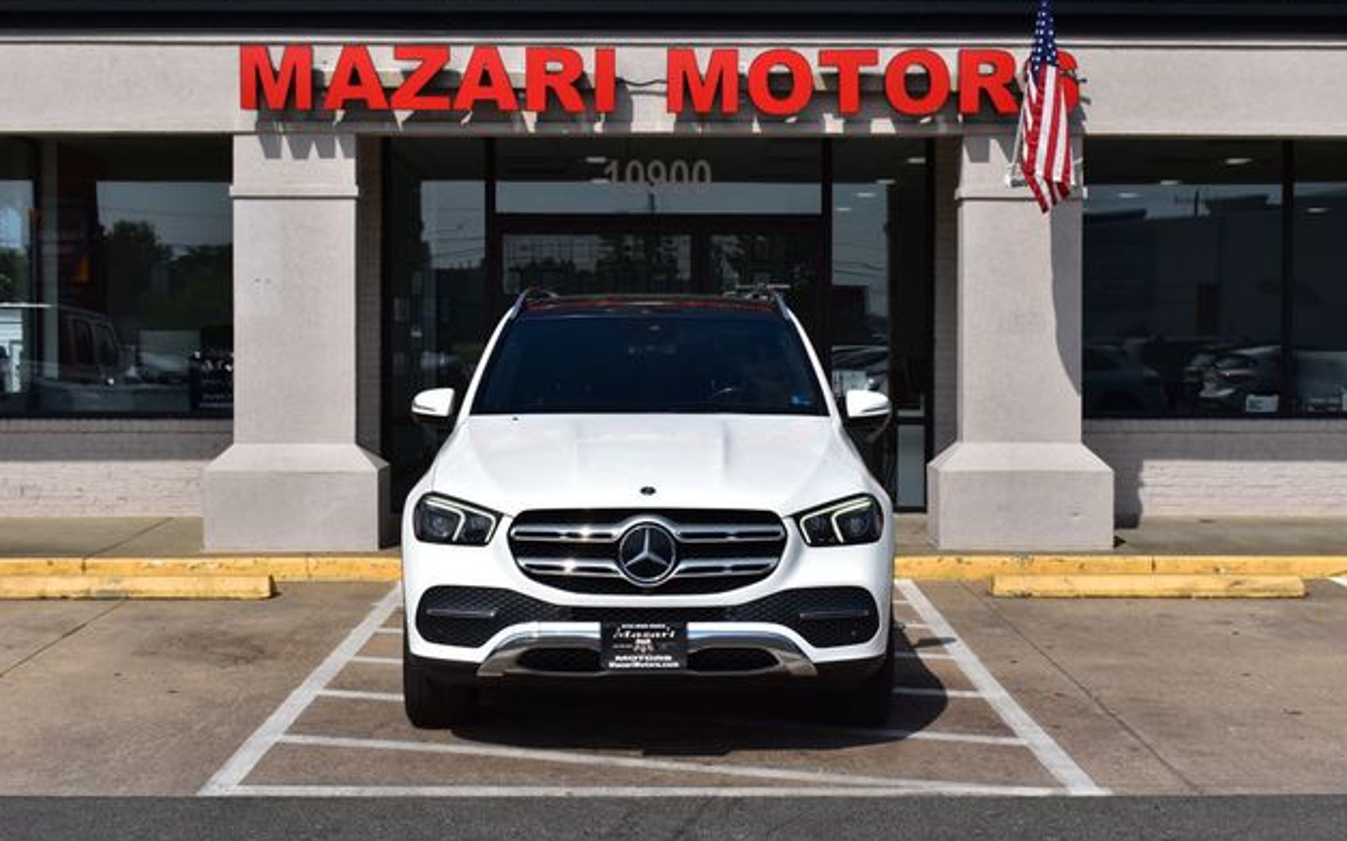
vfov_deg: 23.7
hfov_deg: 37.2
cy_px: 390
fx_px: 2001
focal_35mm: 55
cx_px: 680
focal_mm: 35
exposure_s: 1/640
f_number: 11
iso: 200
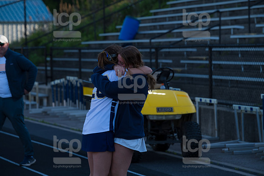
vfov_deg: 7.9
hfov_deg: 11.7
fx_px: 1284
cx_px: 132
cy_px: 88
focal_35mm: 175
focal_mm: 175
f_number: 5.6
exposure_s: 1/400
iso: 250
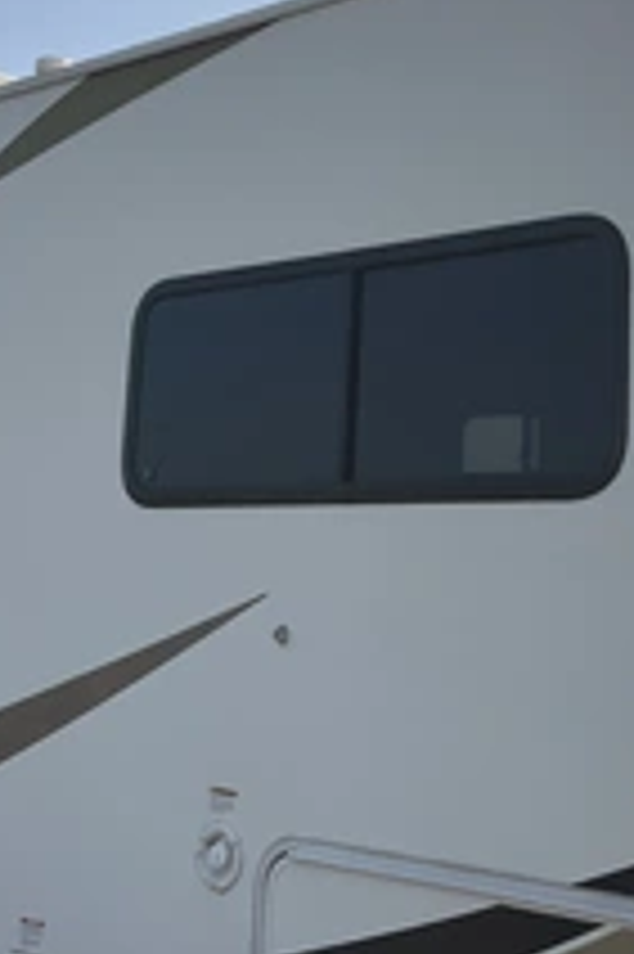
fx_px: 1508
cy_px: 338
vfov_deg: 34.8
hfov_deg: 23.6
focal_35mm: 57
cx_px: 441
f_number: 1.8
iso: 25
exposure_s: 1/1786
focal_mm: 3
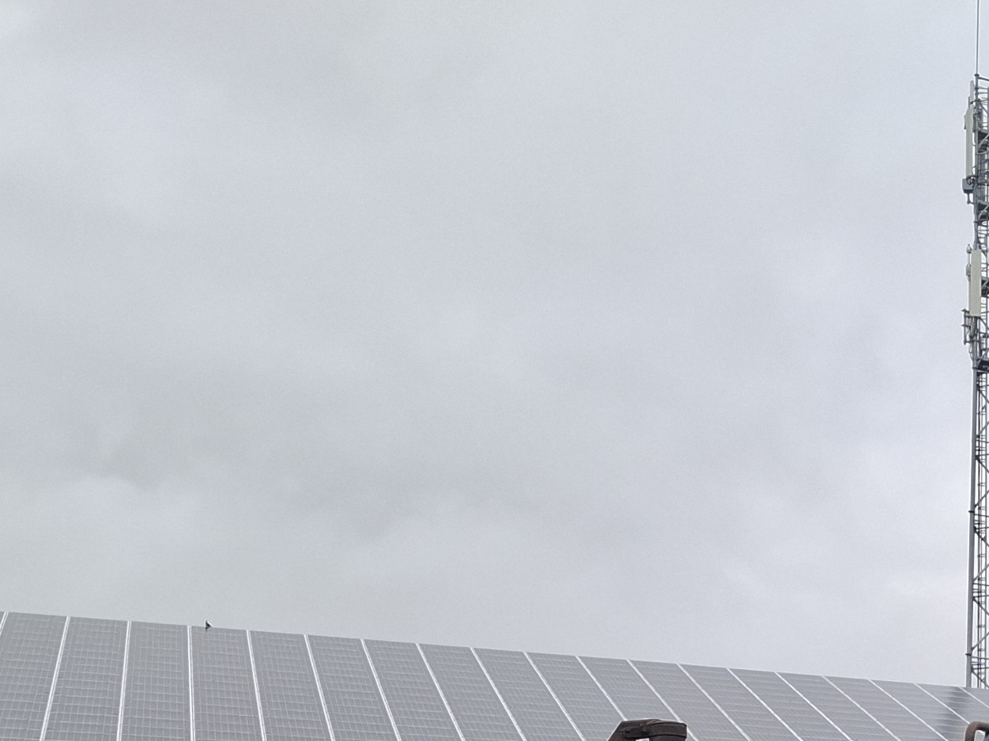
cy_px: 1037
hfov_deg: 24.1
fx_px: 2143
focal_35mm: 75
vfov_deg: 18.0
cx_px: 1119
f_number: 1.8
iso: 50
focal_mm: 5.54
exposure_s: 1/883
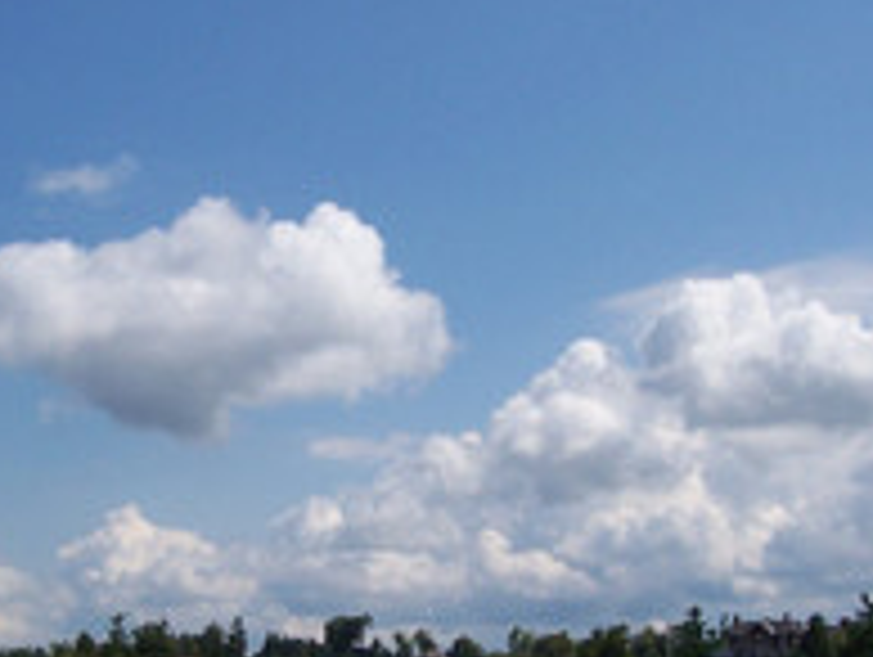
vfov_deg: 21.0
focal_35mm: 70
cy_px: 414
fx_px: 1768
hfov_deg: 27.7
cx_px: 338
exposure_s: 1/1000
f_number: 5.6
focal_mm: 5.6
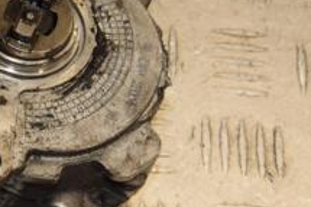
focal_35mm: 188
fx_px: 1626
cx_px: -55
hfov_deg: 10.7
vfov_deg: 7.3
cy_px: 85
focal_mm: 45
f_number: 6.3
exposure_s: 1/200
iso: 800
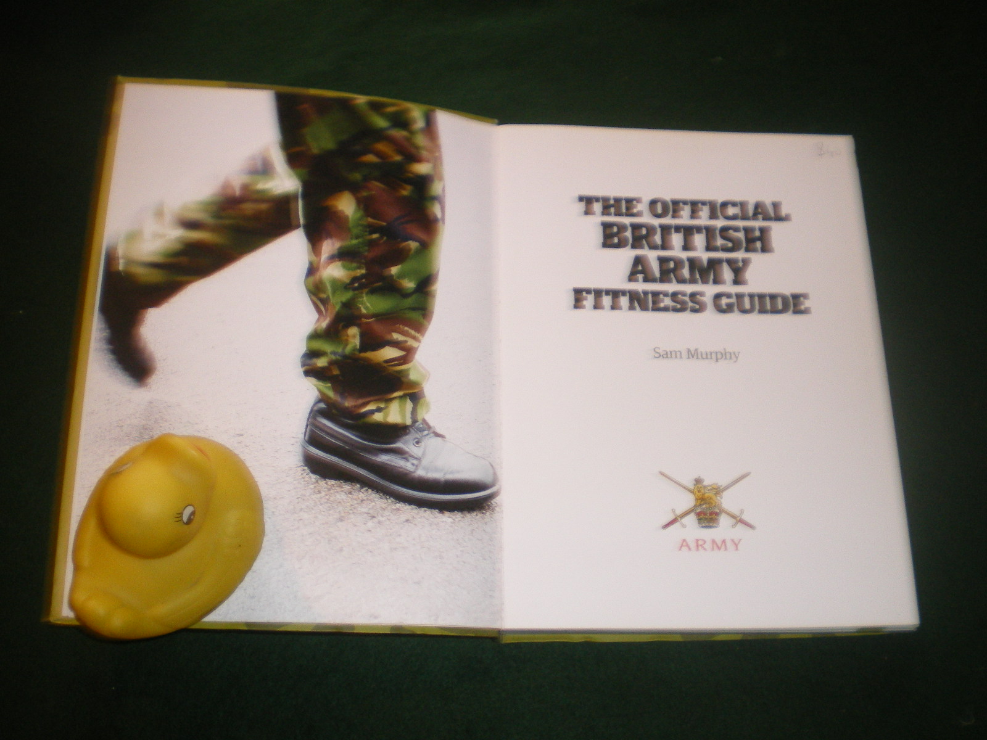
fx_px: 1083
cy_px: 370
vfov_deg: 37.7
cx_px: 494
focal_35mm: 38
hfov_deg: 49.0
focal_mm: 6.3
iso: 200
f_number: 3.1
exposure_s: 1/50
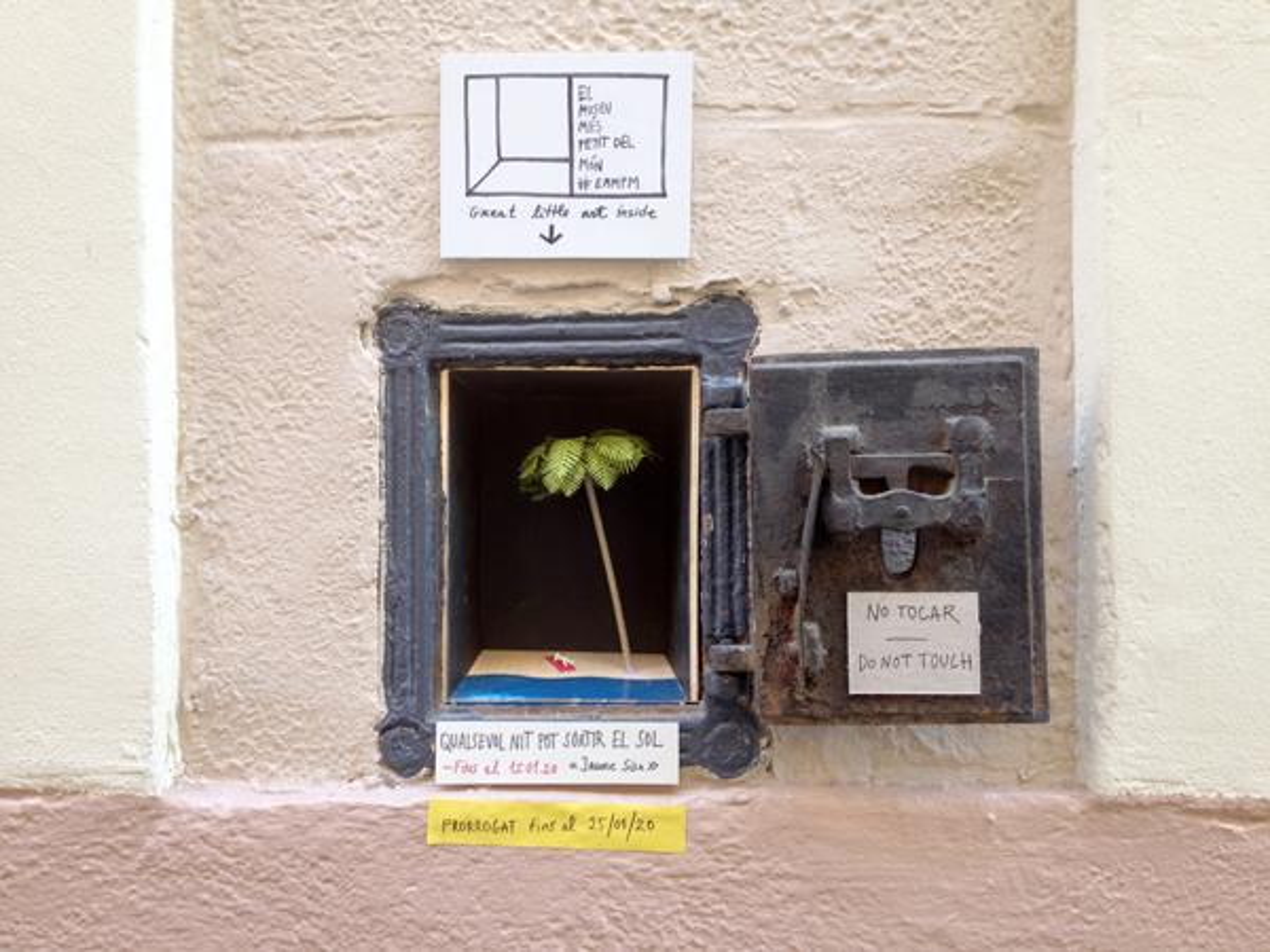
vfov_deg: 40.7
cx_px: 635
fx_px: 1284
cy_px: 476
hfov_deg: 52.6
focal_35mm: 35
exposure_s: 1/40
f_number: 2.4
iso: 50
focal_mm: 4.28
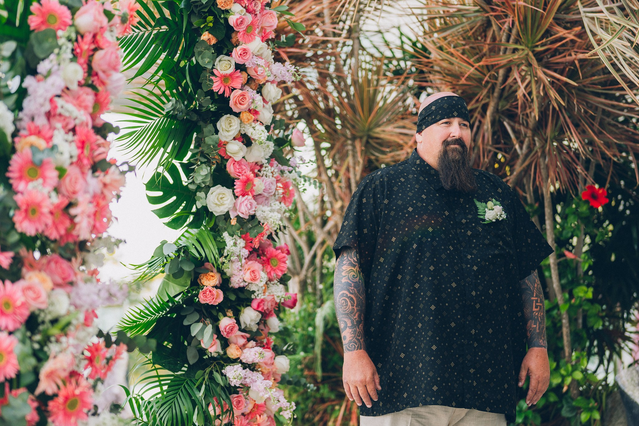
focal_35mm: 75
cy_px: 213
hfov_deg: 27.0
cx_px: 320
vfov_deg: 18.2
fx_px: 1331
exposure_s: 1/320
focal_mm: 50
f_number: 1.4
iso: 100
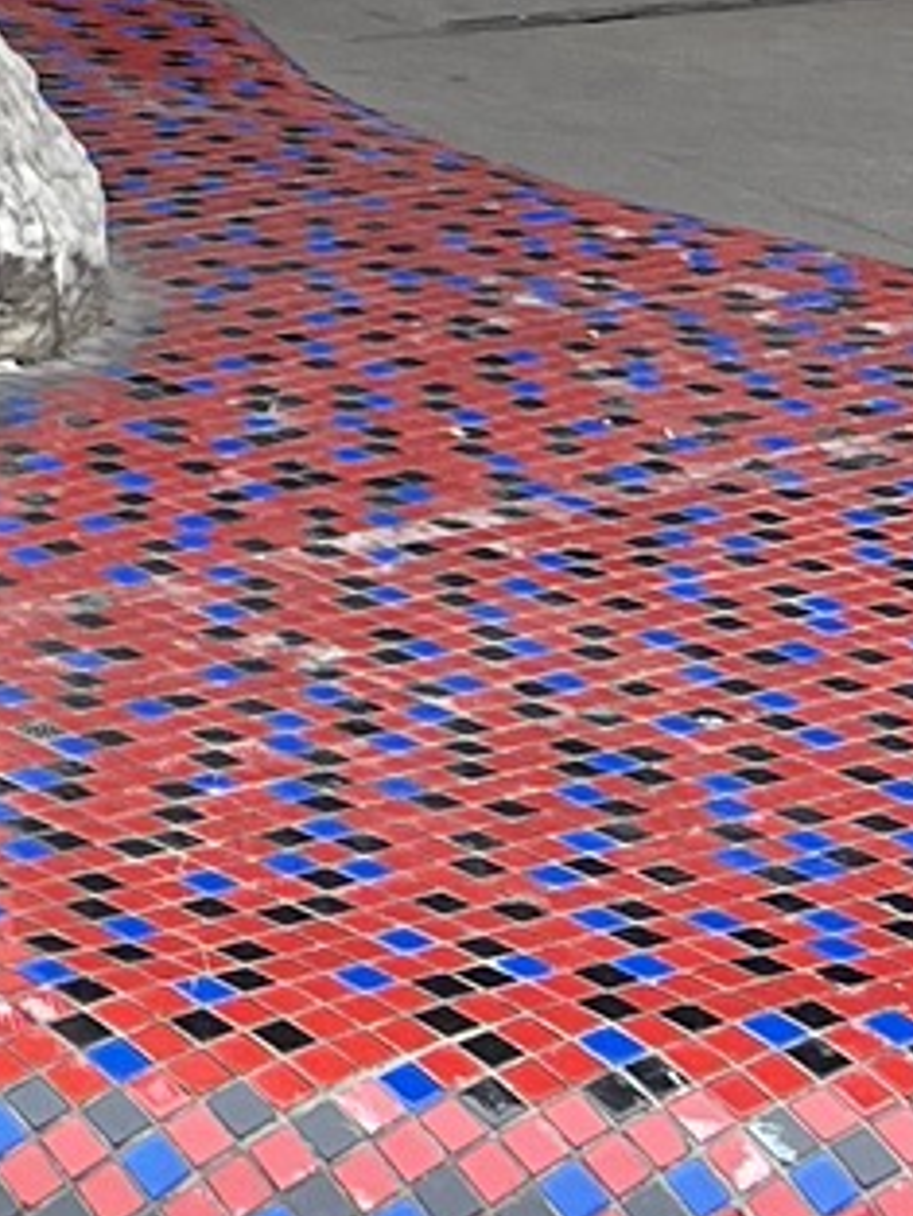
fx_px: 5834
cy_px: -1061
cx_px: -1414
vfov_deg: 11.0
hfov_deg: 8.1
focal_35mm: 166
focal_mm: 5.7
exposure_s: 1/775
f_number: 1.5
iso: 50
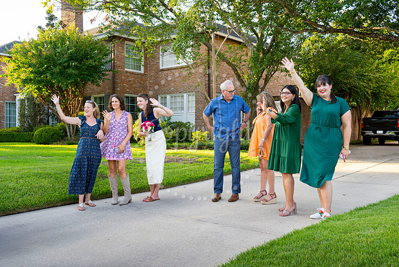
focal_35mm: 36
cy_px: 134
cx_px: 200
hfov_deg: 53.1
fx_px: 399
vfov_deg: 36.9
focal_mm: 36
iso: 400
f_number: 7.1
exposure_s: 1/100
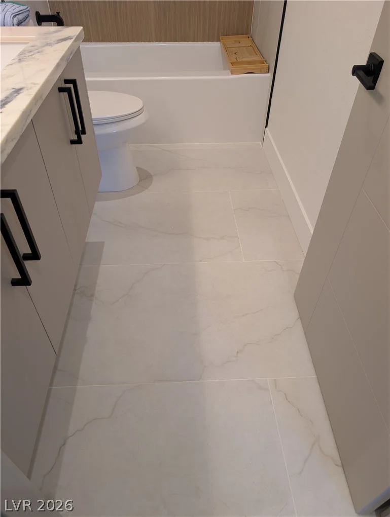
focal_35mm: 24
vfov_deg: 71.5
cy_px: 258
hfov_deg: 56.9
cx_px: 195
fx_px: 360
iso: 78
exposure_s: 1/60
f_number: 1.68
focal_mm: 6.9
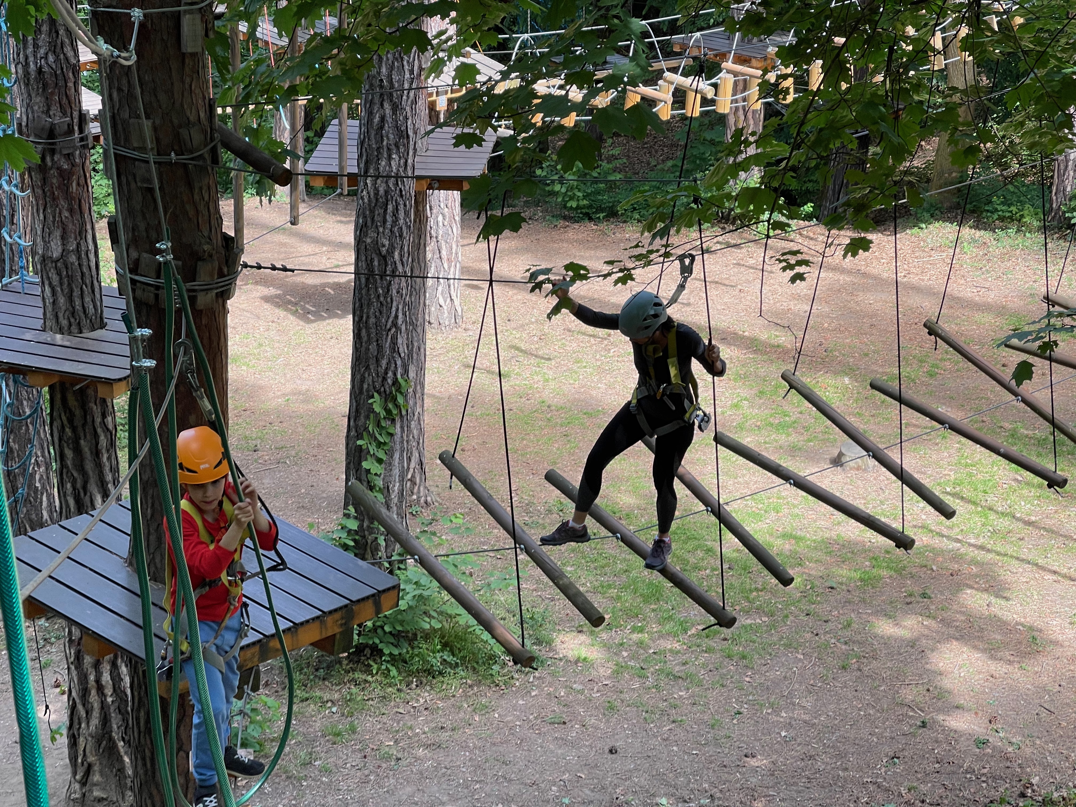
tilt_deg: -25.5
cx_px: 538
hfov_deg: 30.3
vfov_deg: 22.9
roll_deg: +2.4
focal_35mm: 64
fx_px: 1989
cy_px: 404
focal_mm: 7.5
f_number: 2.2
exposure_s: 1/99
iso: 20
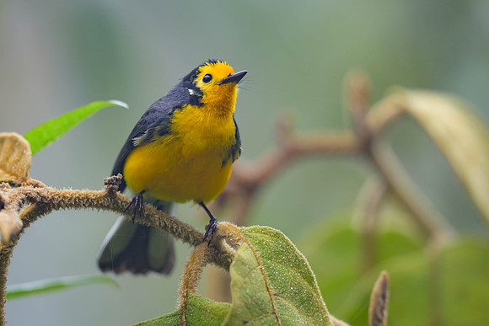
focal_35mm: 715
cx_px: 390
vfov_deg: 1.9
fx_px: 9711
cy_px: 146
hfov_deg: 2.9
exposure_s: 1/160
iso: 200
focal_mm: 400
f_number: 2.8
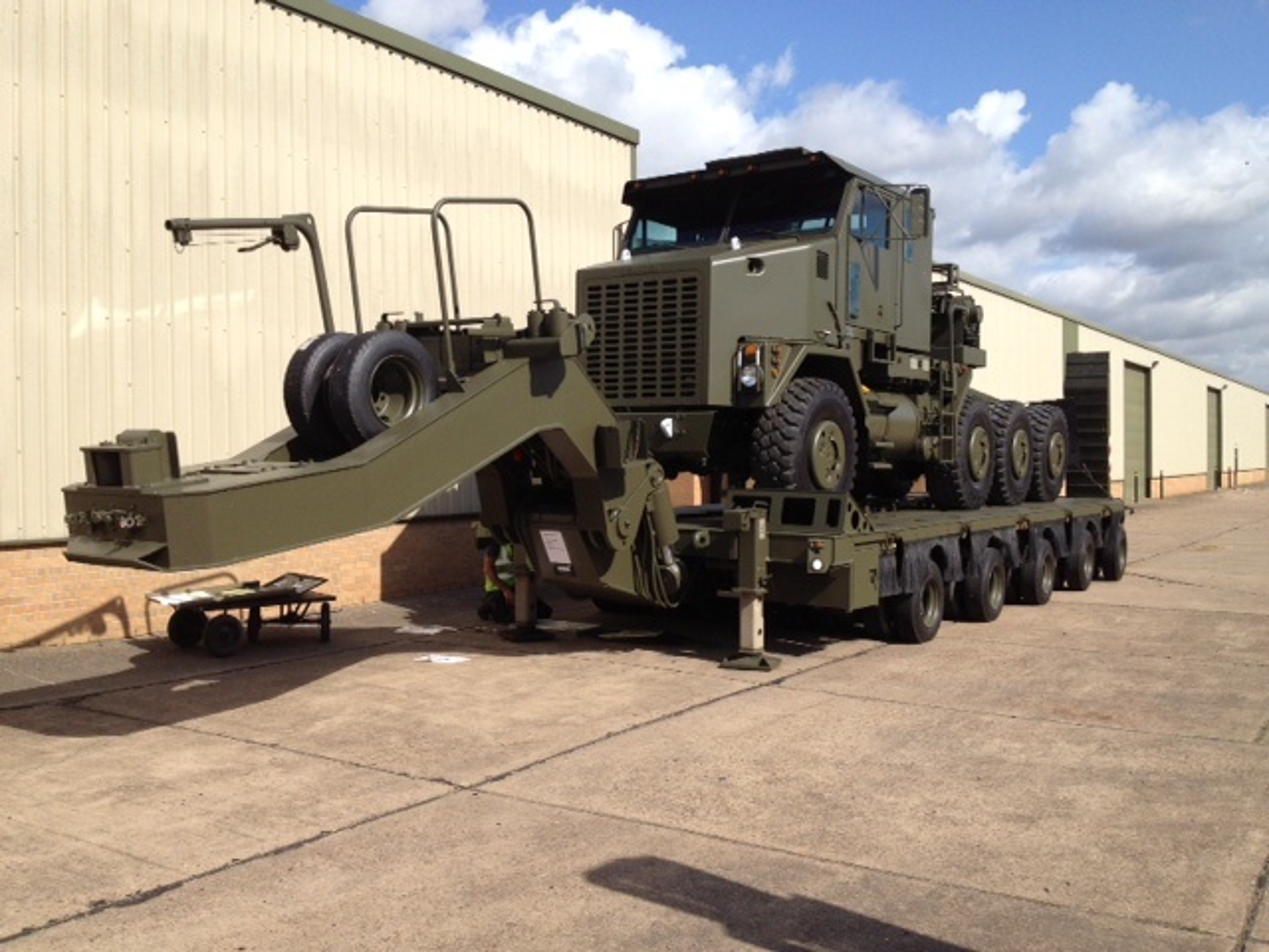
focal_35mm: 35
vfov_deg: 40.7
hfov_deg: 52.6
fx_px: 1283
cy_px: 476
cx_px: 634
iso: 64
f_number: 2.4
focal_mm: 4.28
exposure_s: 1/1905
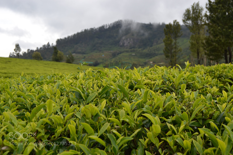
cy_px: 78
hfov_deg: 41.1
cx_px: 116
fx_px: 311
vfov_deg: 28.1
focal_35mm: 48
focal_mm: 32
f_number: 6.3
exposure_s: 1/160
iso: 100
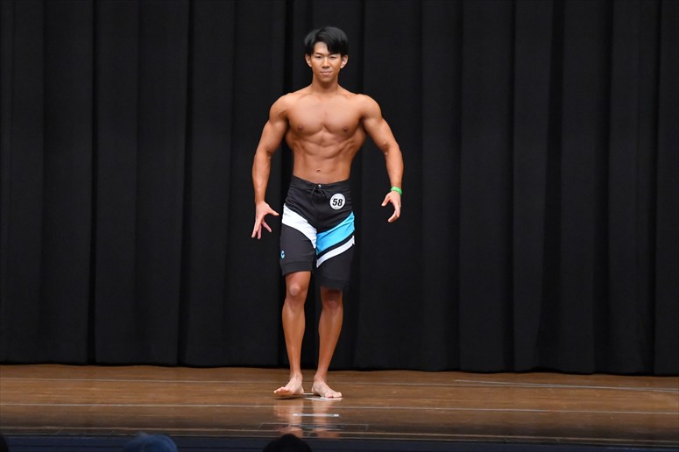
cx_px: 340
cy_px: 226
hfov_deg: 9.2
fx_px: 4242
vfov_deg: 6.1
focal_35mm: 225
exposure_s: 1/400
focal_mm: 150
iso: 8000
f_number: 5.6
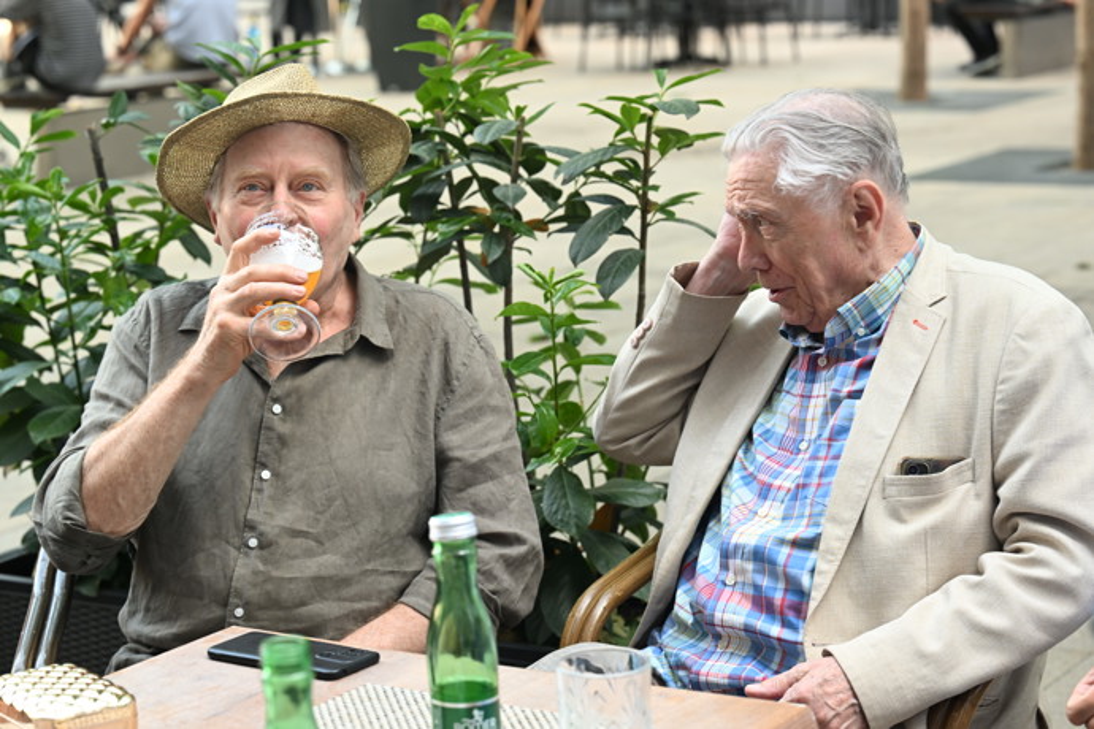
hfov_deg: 23.4
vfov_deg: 15.7
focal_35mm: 87
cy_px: 364
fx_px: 2644
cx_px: 547
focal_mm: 87
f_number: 5.6
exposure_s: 1/80
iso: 640
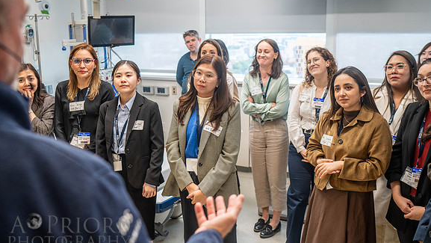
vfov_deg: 31.2
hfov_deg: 52.8
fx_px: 434
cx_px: 215
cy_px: 110
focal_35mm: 38
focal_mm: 35
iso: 250
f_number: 2.8
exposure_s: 1/160
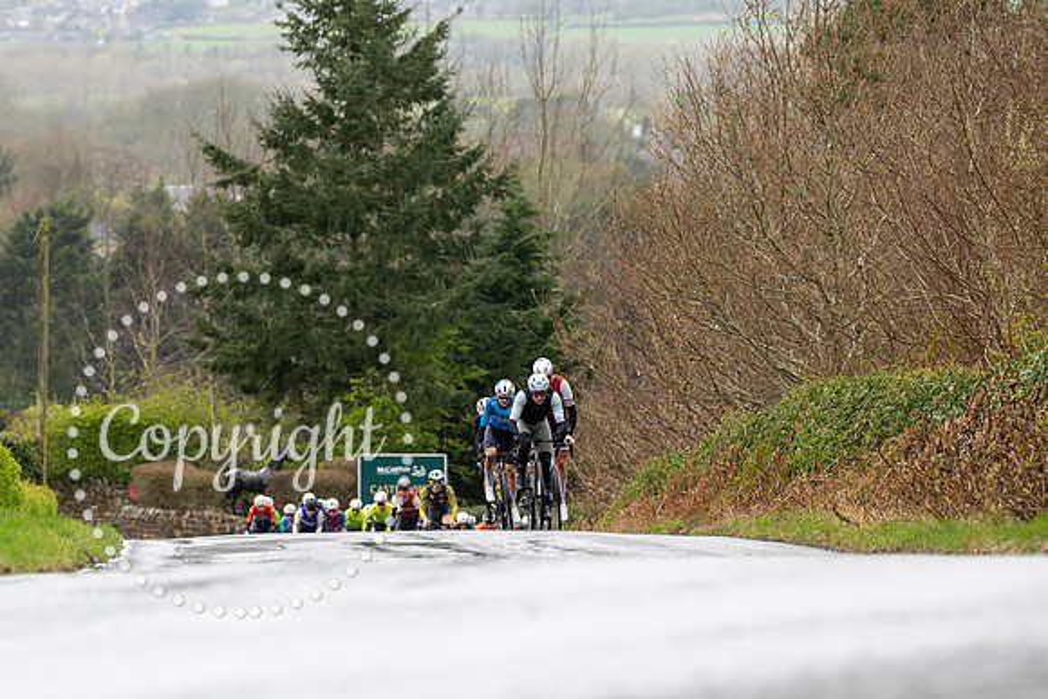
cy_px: 420
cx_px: 534
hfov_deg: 8.6
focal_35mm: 240
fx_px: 6997
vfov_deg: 5.7
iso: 640
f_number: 4
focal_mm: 200
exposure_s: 1/1000
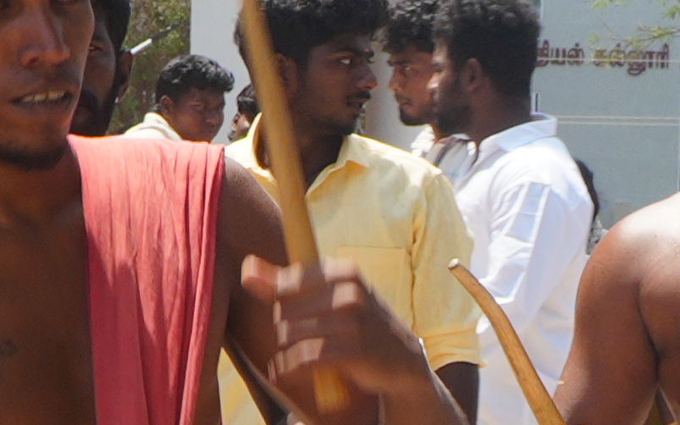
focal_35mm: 330
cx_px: 650
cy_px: 626
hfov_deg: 6.3
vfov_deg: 4.0
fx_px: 6116
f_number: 9
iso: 100
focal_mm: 28
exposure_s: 1/125
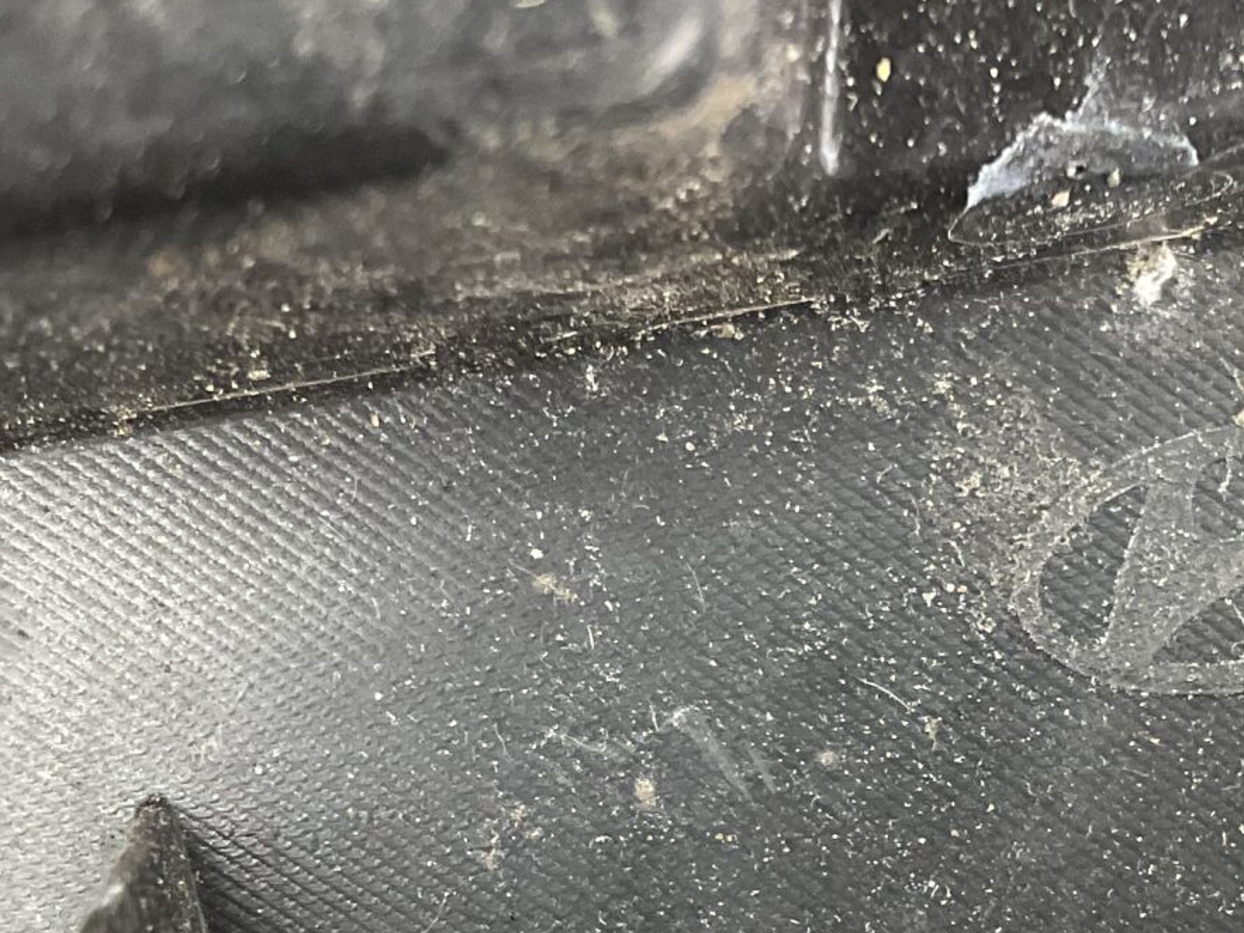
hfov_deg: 22.9
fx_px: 3019
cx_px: 1012
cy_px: 750
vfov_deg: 17.4
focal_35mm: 84
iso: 80
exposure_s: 1/50
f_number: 1.8
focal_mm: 3
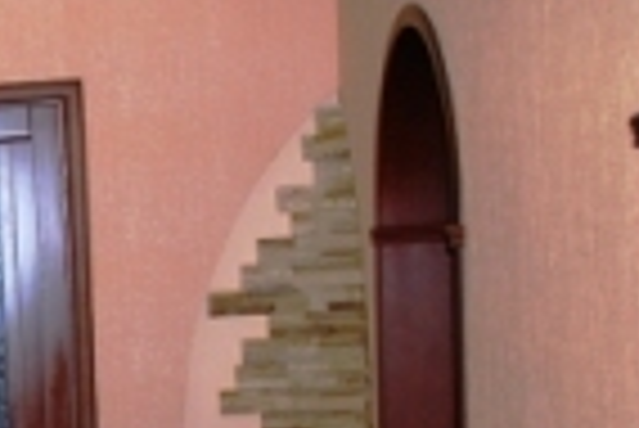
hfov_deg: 20.3
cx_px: -338
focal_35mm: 85
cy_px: 383
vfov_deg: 15.9
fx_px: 1510
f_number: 3.5
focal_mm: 18
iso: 200
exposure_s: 1/60
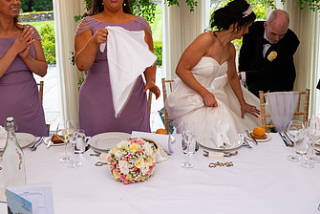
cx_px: 173
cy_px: 64
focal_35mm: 45
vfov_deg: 29.6
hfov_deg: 43.5
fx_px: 400
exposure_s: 1/160
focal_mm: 26
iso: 800
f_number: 3.5
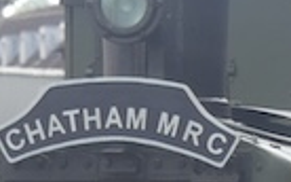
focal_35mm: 1753
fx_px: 13891
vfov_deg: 0.7
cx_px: 302
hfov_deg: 1.2
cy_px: 455
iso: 100
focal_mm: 51.2
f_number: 4
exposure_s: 1/320
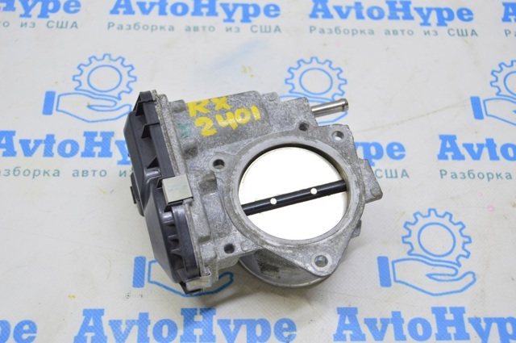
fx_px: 687
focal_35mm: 48
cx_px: 258
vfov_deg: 28.0
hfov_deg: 41.2
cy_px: 172
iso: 400
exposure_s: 1/20
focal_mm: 32
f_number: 5.6
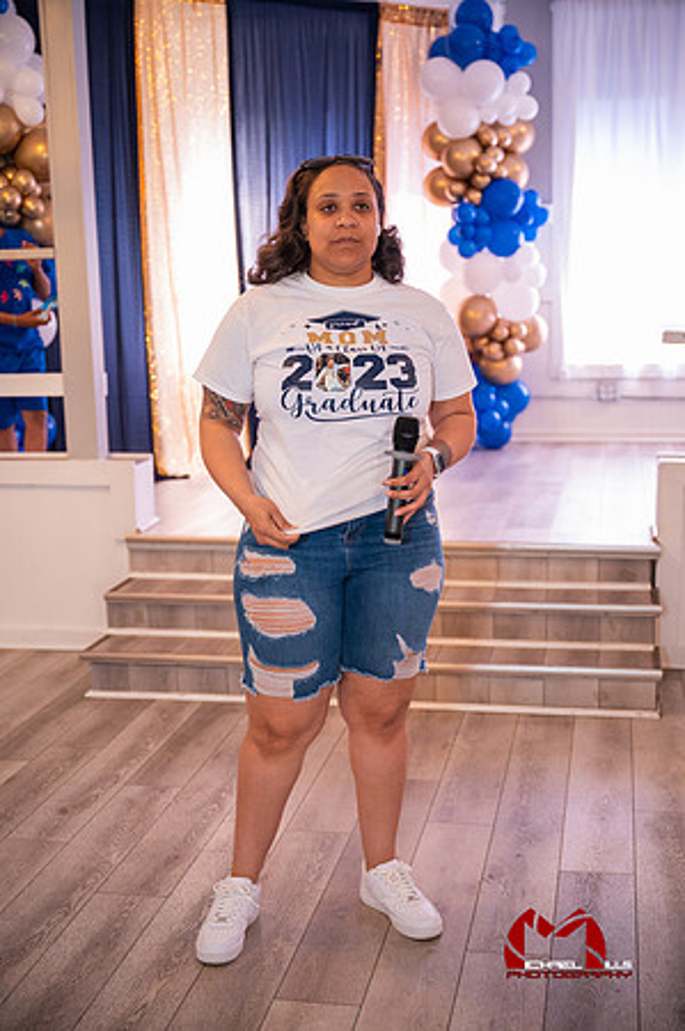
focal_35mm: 46
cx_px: 342
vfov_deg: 42.8
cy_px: 516
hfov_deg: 29.2
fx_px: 1316
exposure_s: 1/200
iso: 2500
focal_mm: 46
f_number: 2.8
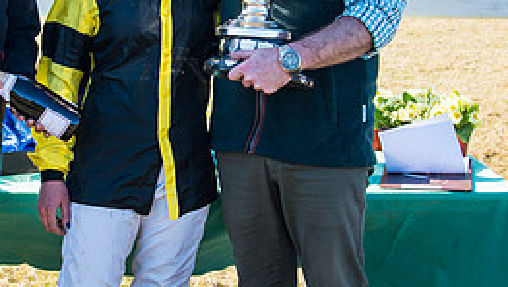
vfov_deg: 12.0
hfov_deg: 20.9
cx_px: 113
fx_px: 1362
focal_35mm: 101
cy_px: 123
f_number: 5
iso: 125
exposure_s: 1/200
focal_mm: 34
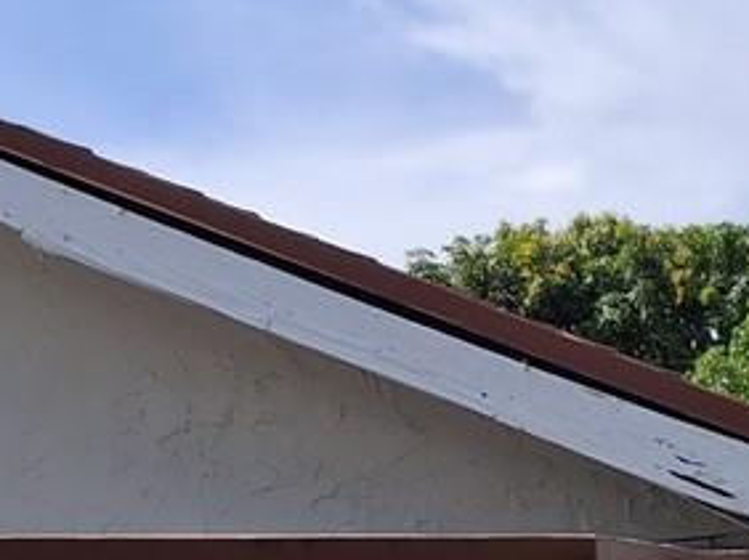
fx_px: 3070
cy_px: 563
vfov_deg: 10.3
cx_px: 149
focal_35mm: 142
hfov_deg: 13.8
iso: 32
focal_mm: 4.69
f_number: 1.8
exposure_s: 1/2809
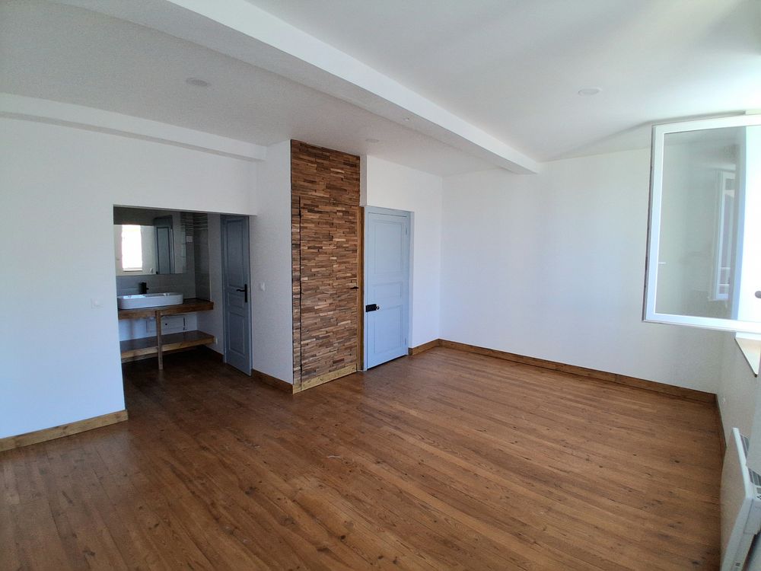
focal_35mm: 17
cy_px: 286
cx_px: 380
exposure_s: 1/100
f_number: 2.2
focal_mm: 1.4
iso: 80
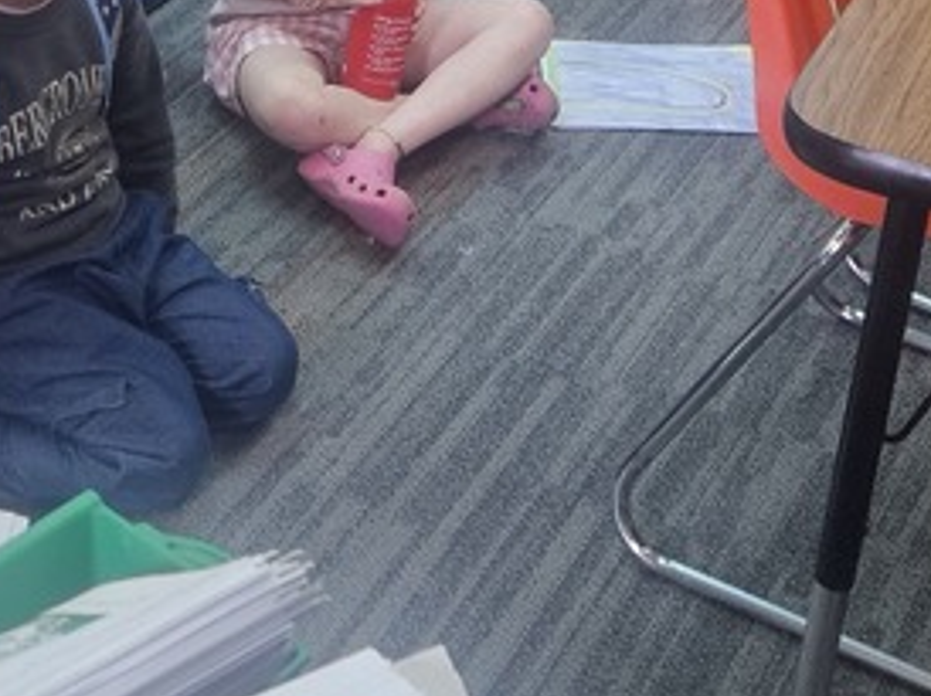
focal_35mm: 86
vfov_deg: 15.6
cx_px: 404
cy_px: -390
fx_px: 2311
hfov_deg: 22.8
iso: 800
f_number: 1.8
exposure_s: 1/120
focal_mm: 5.4
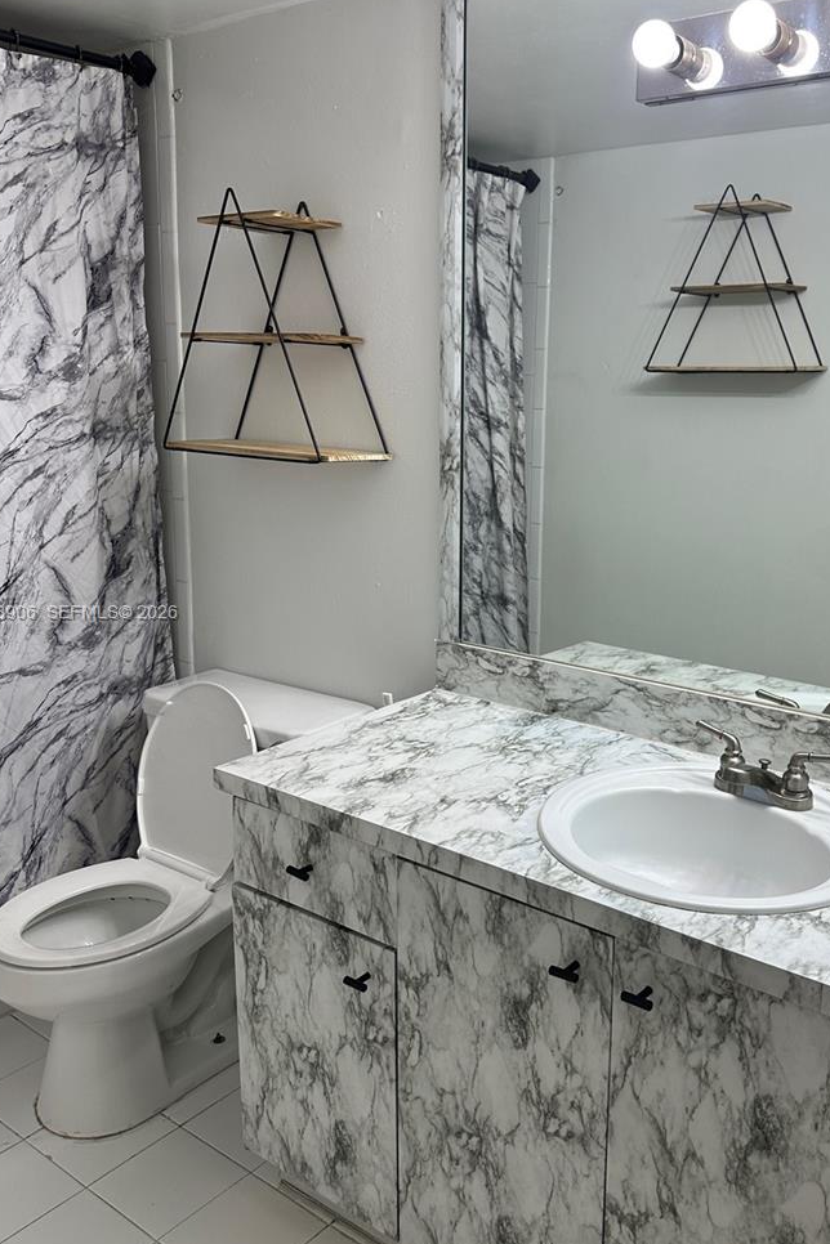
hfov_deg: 42.0
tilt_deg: -12.3
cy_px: 614
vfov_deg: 60.3
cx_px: 519
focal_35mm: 31
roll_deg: -2.4
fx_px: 1072
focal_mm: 6.86
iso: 100
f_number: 1.78
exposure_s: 1/120
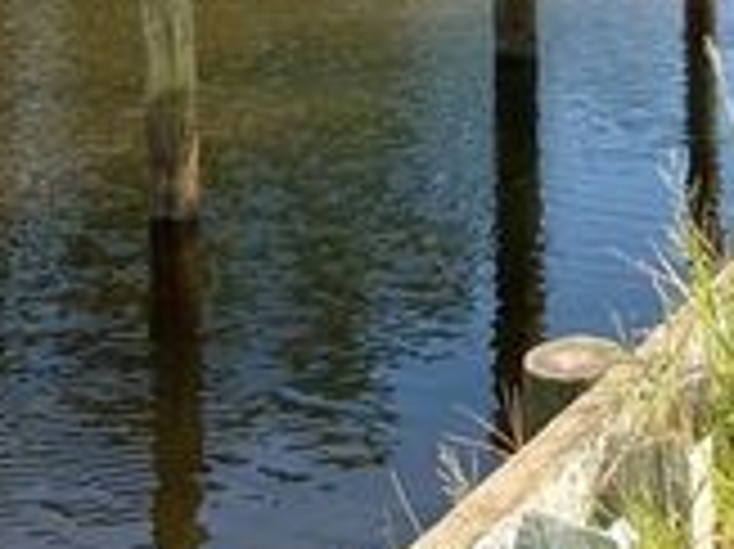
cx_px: 662
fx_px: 1886
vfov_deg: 15.3
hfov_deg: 21.5
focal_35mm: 89
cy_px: -268
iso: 16
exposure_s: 1/1015
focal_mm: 3
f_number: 1.8
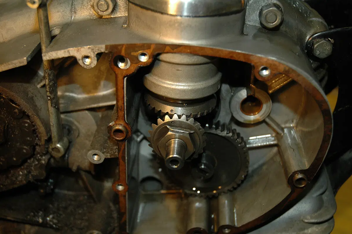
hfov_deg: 42.4
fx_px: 454
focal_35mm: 46
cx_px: 176
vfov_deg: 28.9
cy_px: 117
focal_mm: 31
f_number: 4
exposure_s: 1/60
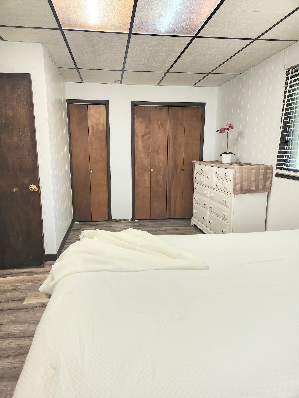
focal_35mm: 23
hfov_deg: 58.9
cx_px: 150
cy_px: 199
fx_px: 265
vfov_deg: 73.9
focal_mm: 5.4
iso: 100
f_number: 1.8
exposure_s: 1/120
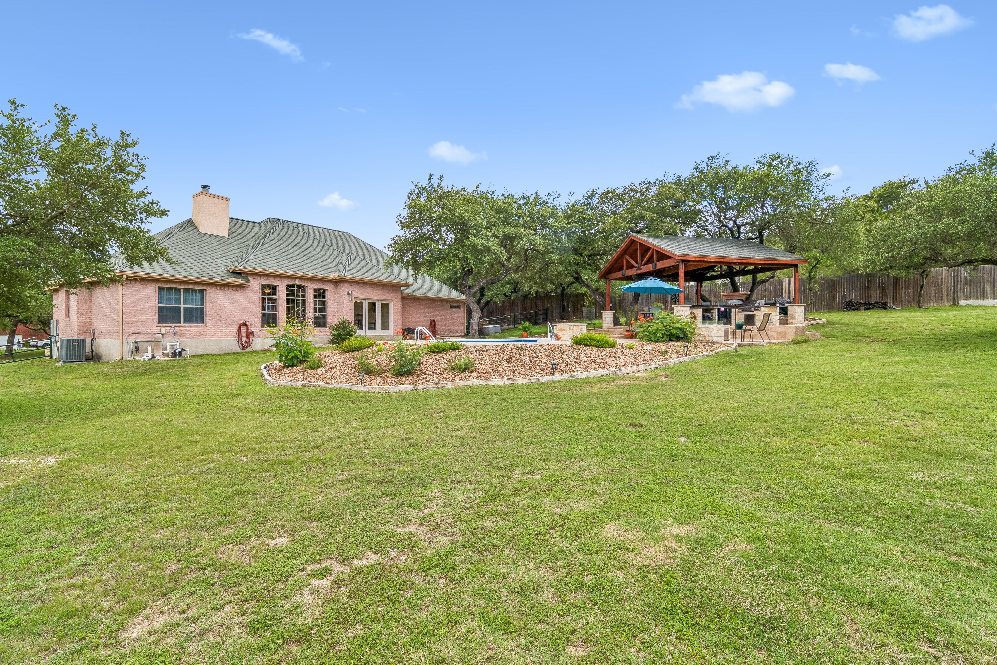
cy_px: 332
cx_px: 498
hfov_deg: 96.7
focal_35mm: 16
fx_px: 443
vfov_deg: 73.7
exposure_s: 1/200
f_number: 9
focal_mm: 11
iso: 100
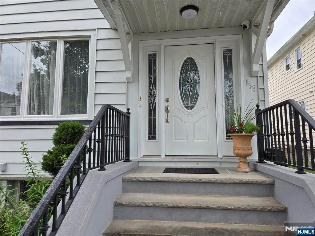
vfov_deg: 58.9
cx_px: 158
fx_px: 209
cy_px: 118
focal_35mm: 23
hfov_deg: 73.9
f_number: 1.8
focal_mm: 5.4
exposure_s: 1/617
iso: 25
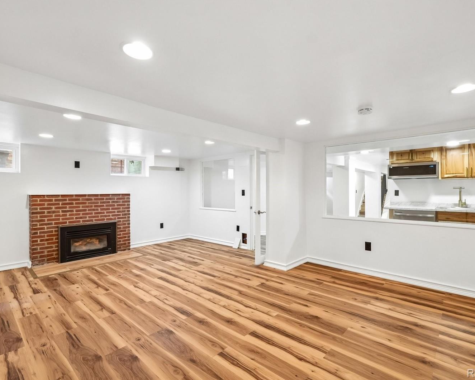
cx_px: 238
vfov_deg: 77.0
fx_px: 239
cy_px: 190
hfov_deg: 89.6
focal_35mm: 17
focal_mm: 10
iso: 800
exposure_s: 1/15
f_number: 8
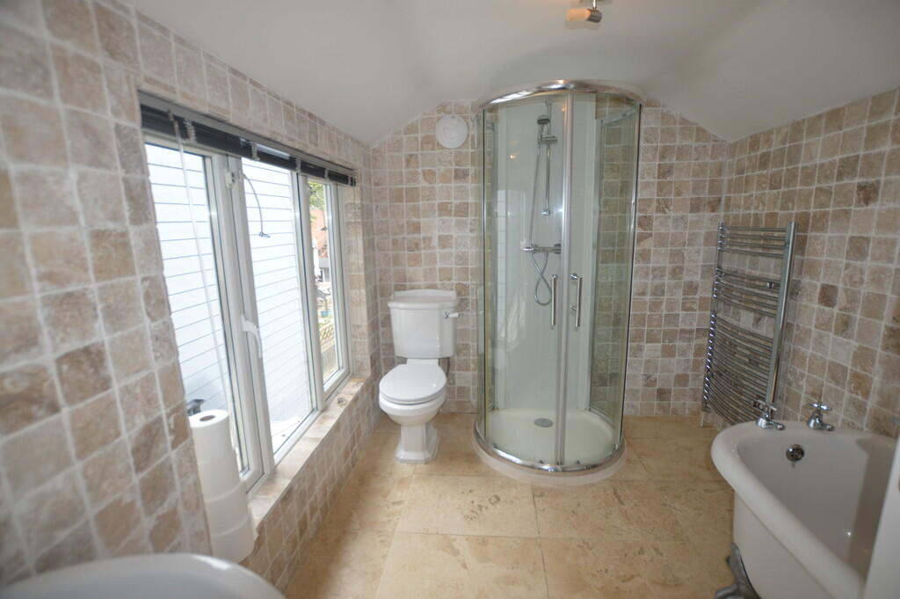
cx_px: 450
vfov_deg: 77.2
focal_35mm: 15
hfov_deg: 100.4
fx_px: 375
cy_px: 300
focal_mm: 10
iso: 220
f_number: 4
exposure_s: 1/125
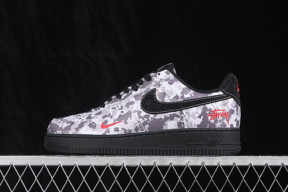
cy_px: 96
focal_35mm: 75
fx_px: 600
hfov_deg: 27.0
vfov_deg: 18.2
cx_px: 144
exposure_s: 1/60
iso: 160
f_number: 6.3
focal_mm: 50
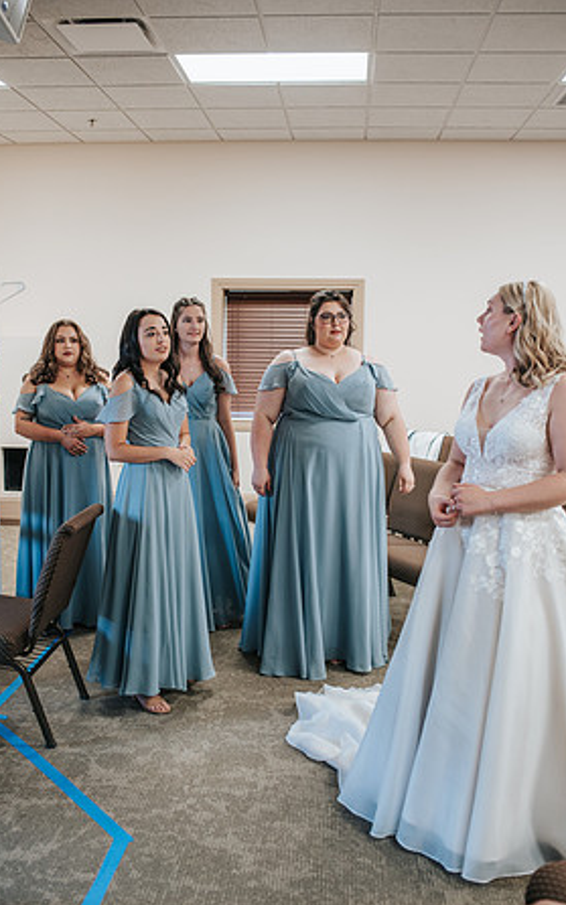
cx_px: 292
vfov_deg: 54.0
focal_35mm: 36
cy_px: 455
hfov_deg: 35.4
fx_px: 888
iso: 720
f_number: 2.8
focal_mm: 35
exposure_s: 1/125
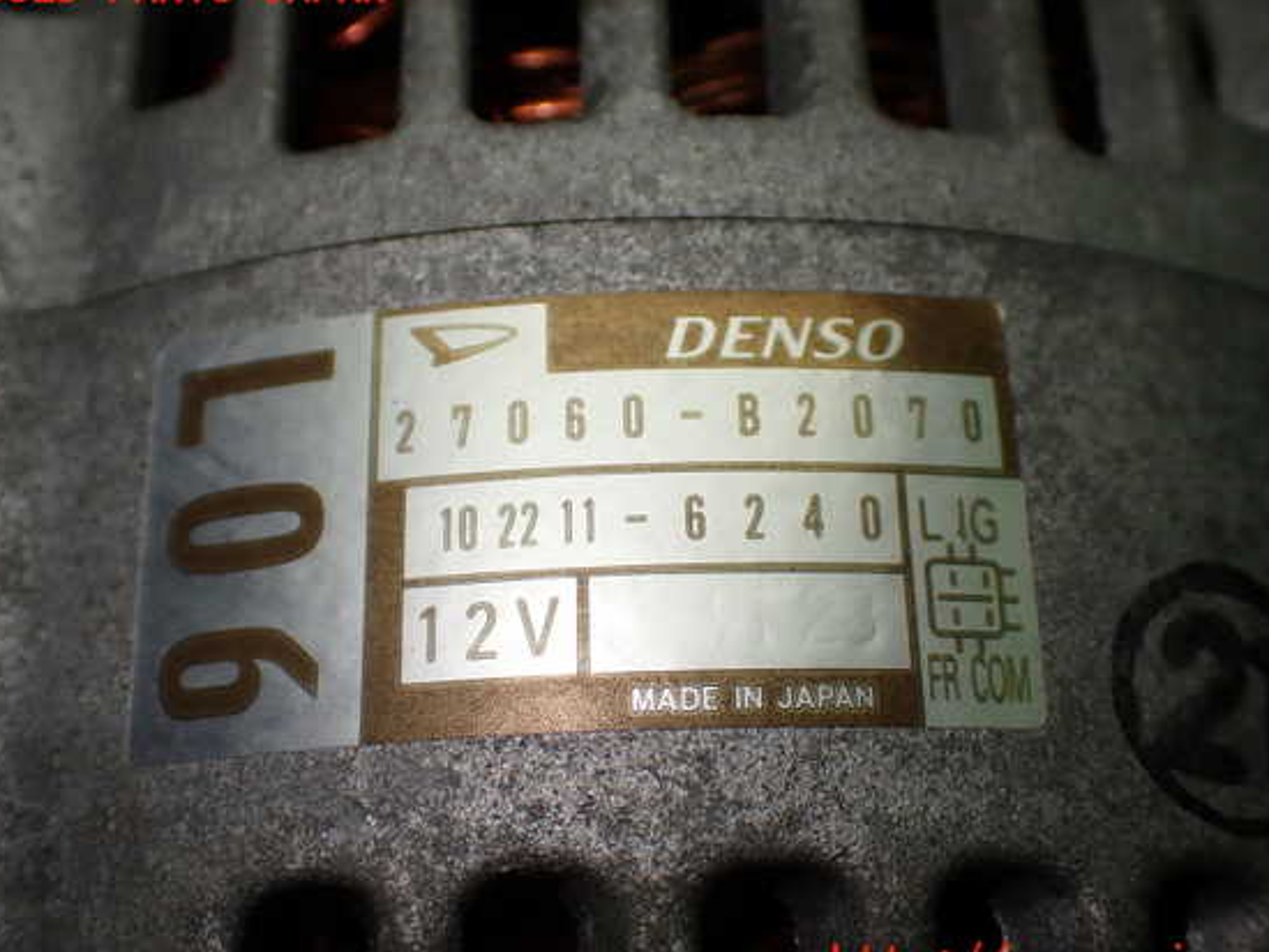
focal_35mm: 48
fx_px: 1760
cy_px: 477
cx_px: 660
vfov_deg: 30.3
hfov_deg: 39.6
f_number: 2.9
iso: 160
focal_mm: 7.84
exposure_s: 1/160
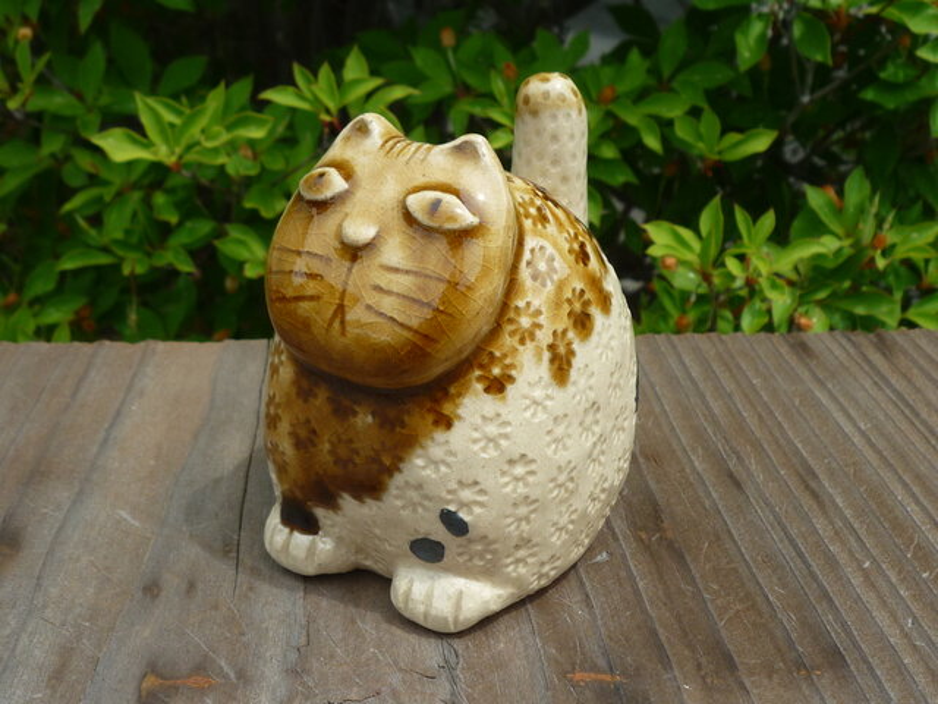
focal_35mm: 43
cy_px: 352
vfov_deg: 33.6
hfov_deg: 43.9
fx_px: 1165
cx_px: 469
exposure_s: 1/500
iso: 100
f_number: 4
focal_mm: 5.3
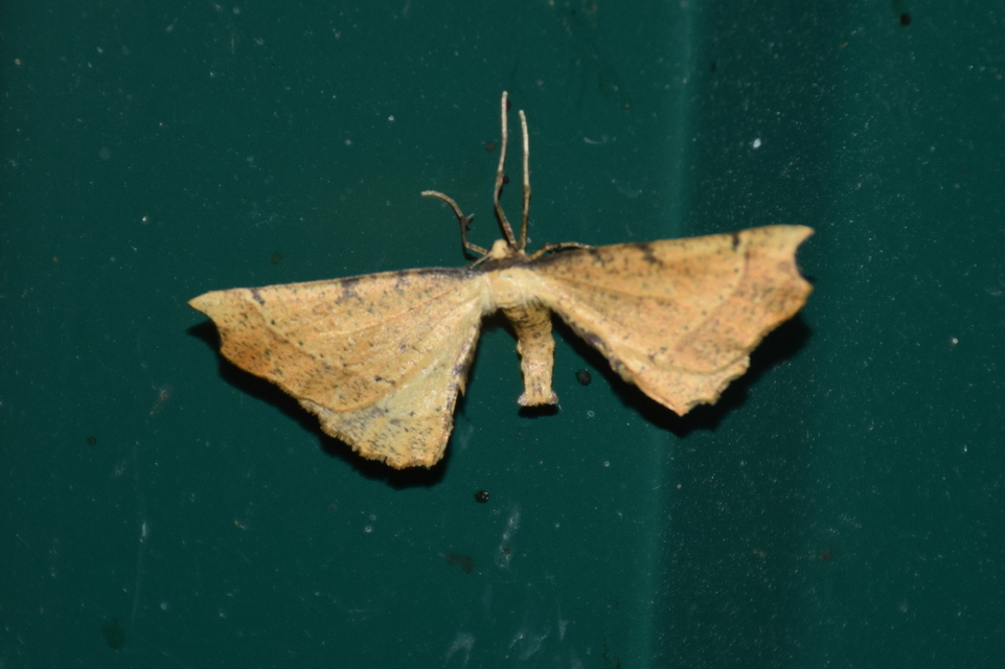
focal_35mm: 210
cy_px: 334
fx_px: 5860
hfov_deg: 9.8
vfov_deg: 6.5
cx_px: 502
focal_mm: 140
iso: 320
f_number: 5.6
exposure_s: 1/60
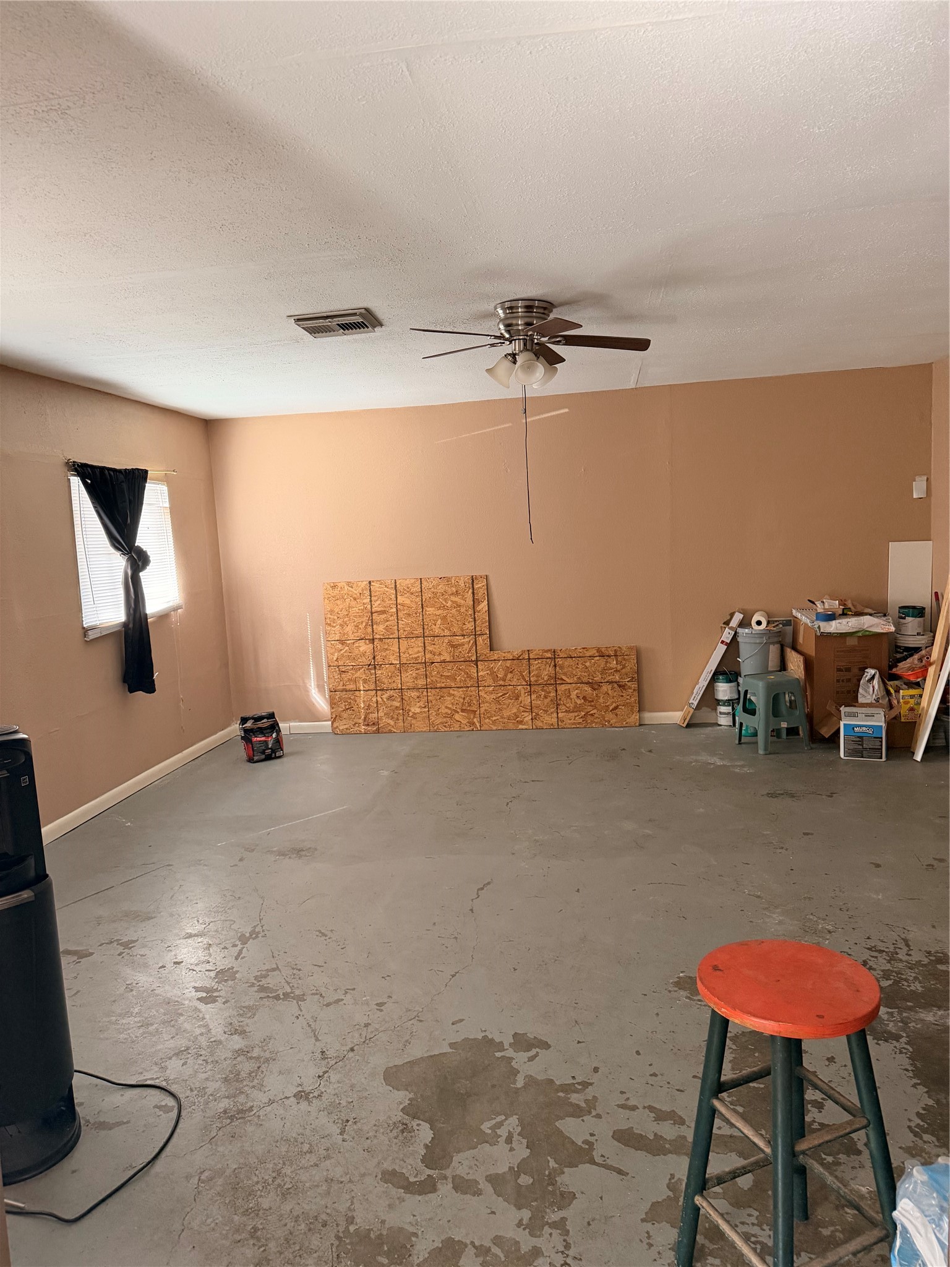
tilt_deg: -7.1
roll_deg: +3.1
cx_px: 475
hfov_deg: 56.8
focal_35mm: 24
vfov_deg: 71.6
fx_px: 878
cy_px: 634
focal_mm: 6.76
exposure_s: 1/60
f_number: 1.78
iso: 400
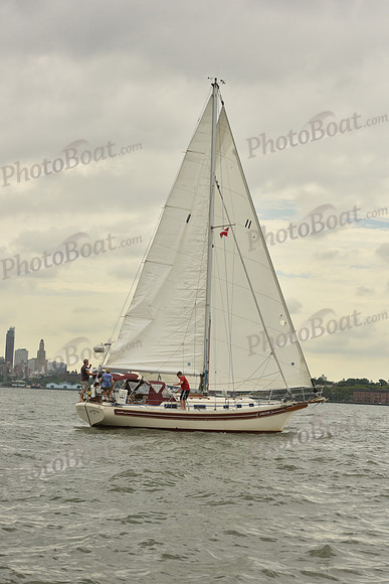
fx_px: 1539
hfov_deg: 14.4
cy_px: 292
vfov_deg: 21.5
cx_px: 194
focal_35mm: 95
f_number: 10
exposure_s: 1/1000
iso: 320
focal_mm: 95
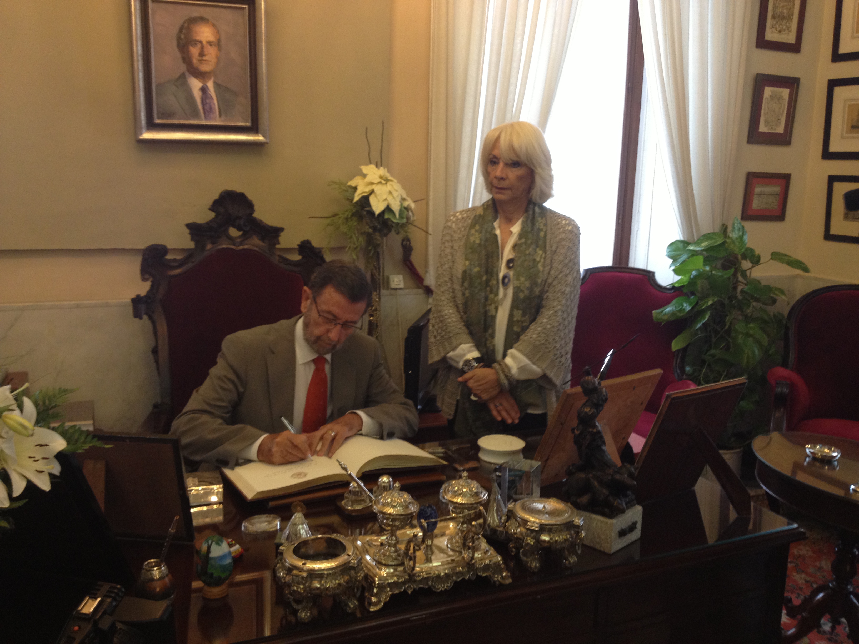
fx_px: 869
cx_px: 430
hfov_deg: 52.6
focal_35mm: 35
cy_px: 322
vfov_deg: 40.7
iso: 125
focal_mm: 4.28
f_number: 2.4
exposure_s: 1/20
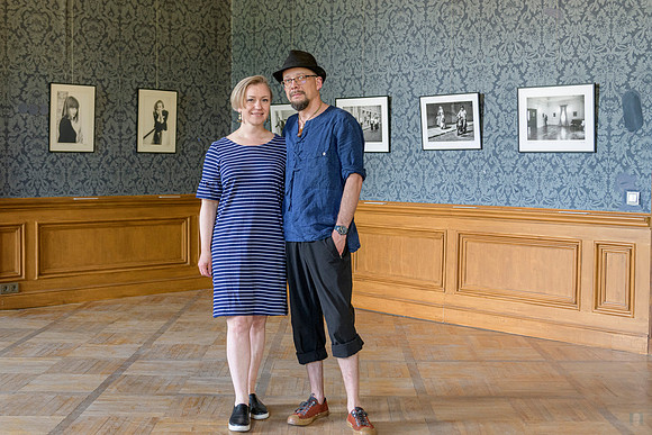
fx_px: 909
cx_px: 314
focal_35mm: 50
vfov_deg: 26.9
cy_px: 199
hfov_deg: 39.5
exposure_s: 1/100
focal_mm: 44
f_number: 3.5
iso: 1600
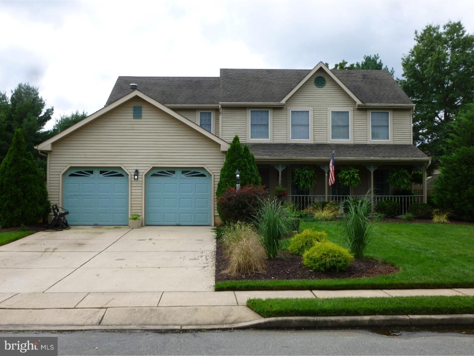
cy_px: 178
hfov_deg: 45.8
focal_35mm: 41
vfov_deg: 35.1
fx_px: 561
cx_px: 237
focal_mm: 7.4
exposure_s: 1/500
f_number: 3.7
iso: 100
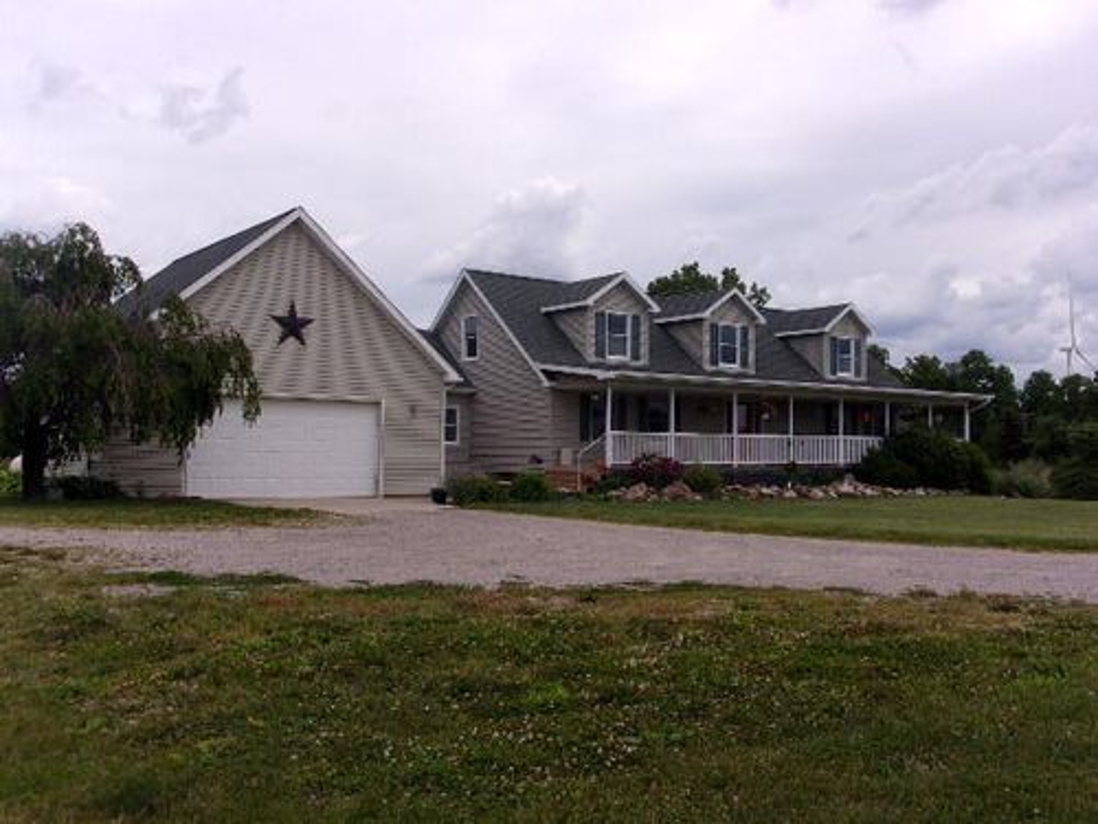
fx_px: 1142
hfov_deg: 51.4
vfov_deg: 39.7
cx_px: 549
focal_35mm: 36
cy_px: 412
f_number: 11.8
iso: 80
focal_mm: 6.4
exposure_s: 1/150
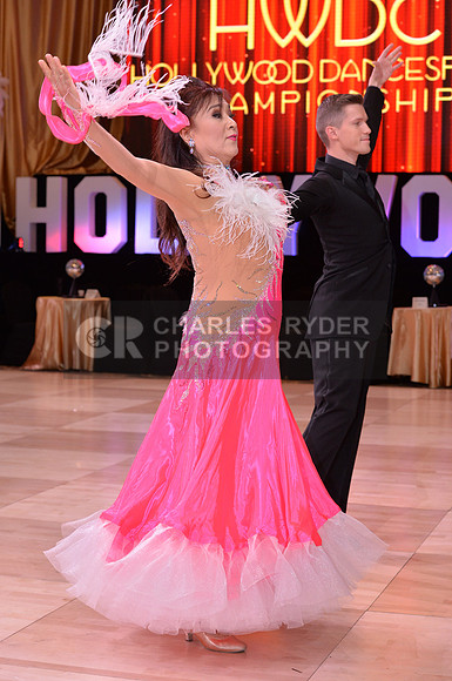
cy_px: 340
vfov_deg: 28.9
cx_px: 226
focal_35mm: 70
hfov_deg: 19.4
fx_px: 1322
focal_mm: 70
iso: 1600
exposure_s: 1/250
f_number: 6.3
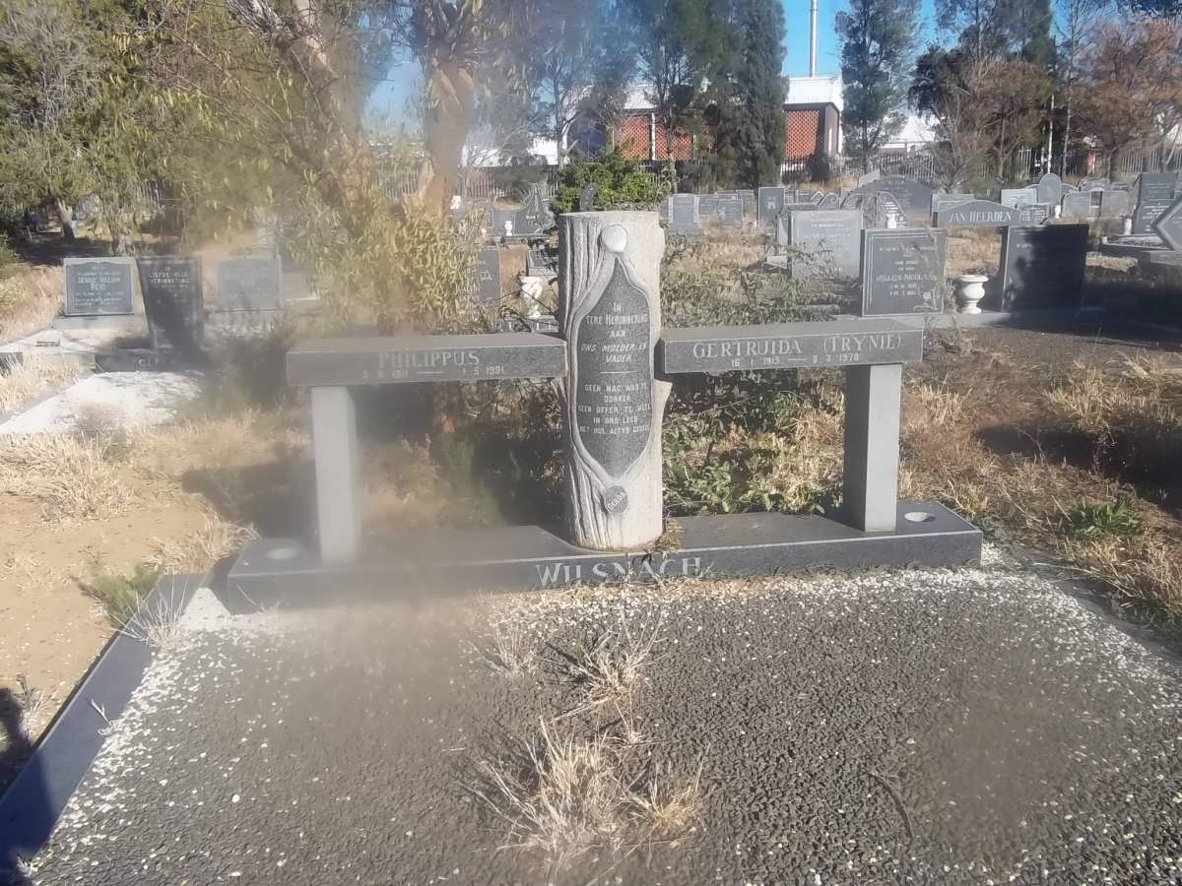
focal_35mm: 32
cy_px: 443
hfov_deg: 56.8
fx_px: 1093
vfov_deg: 44.2
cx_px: 591
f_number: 5.5
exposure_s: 1/320
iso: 80
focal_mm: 5.7
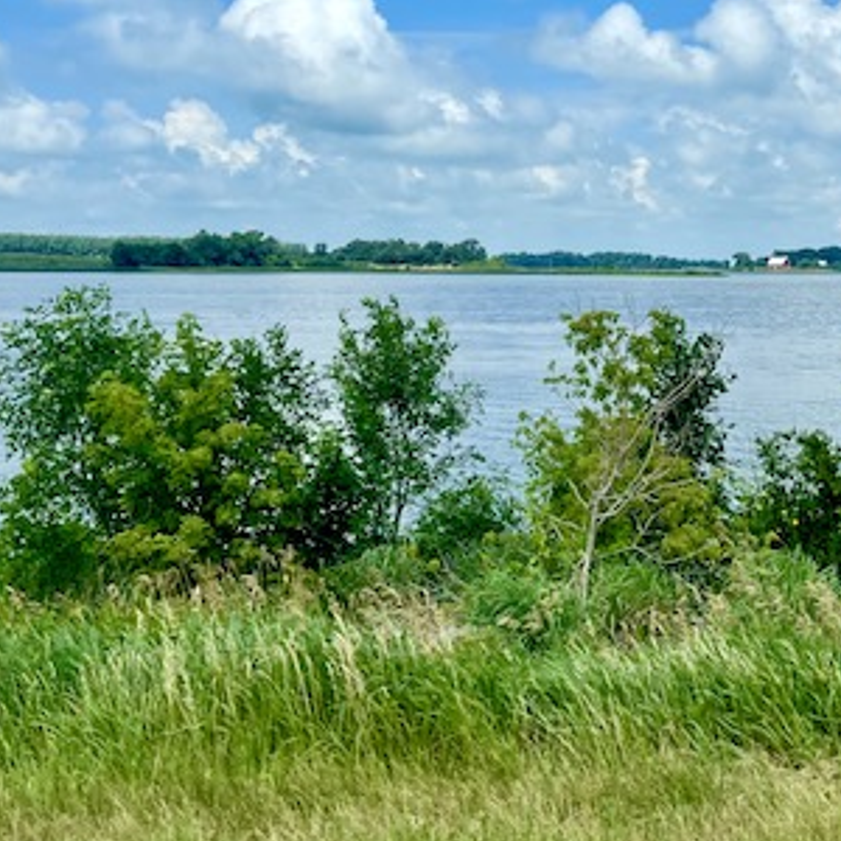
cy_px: 314
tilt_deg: -4.2
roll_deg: -1.3
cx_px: 692
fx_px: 1264
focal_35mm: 46
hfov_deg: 35.4
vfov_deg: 36.6
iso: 32
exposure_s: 1/4202
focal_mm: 5.1
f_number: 1.6
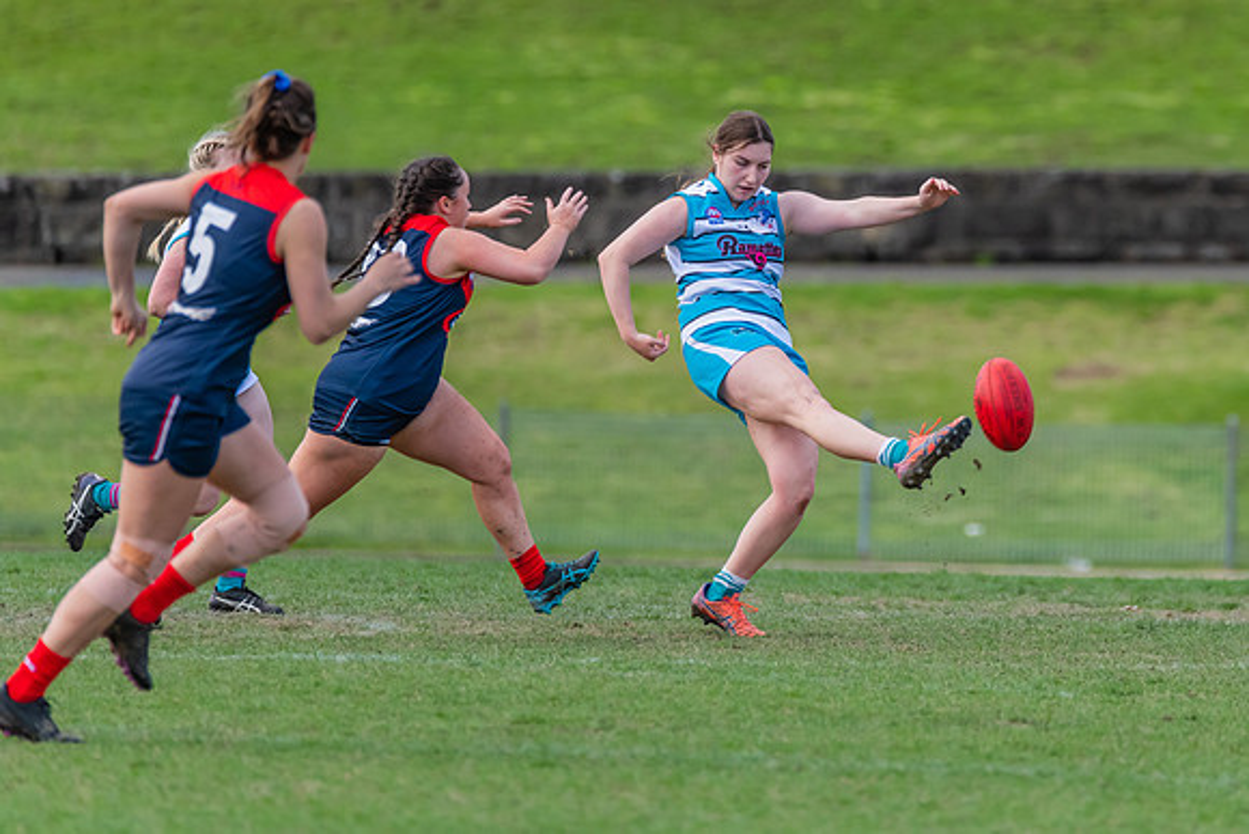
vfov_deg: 2.1
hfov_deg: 3.1
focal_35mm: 661
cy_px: 282
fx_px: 22947
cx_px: 826
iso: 1100
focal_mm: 500
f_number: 6.3
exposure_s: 1/1600
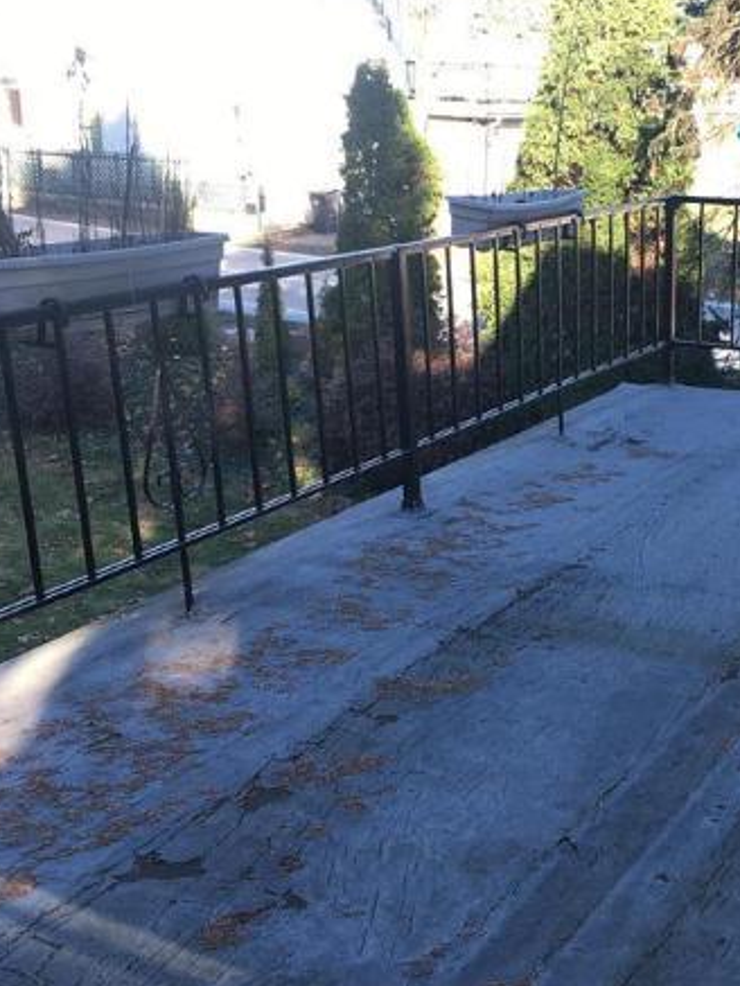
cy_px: 521
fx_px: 1453
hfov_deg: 27.9
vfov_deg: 37.5
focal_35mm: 51
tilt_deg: -13.3
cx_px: 614
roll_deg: -2.0
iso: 25
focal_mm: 4.15
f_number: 2.2
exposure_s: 1/120
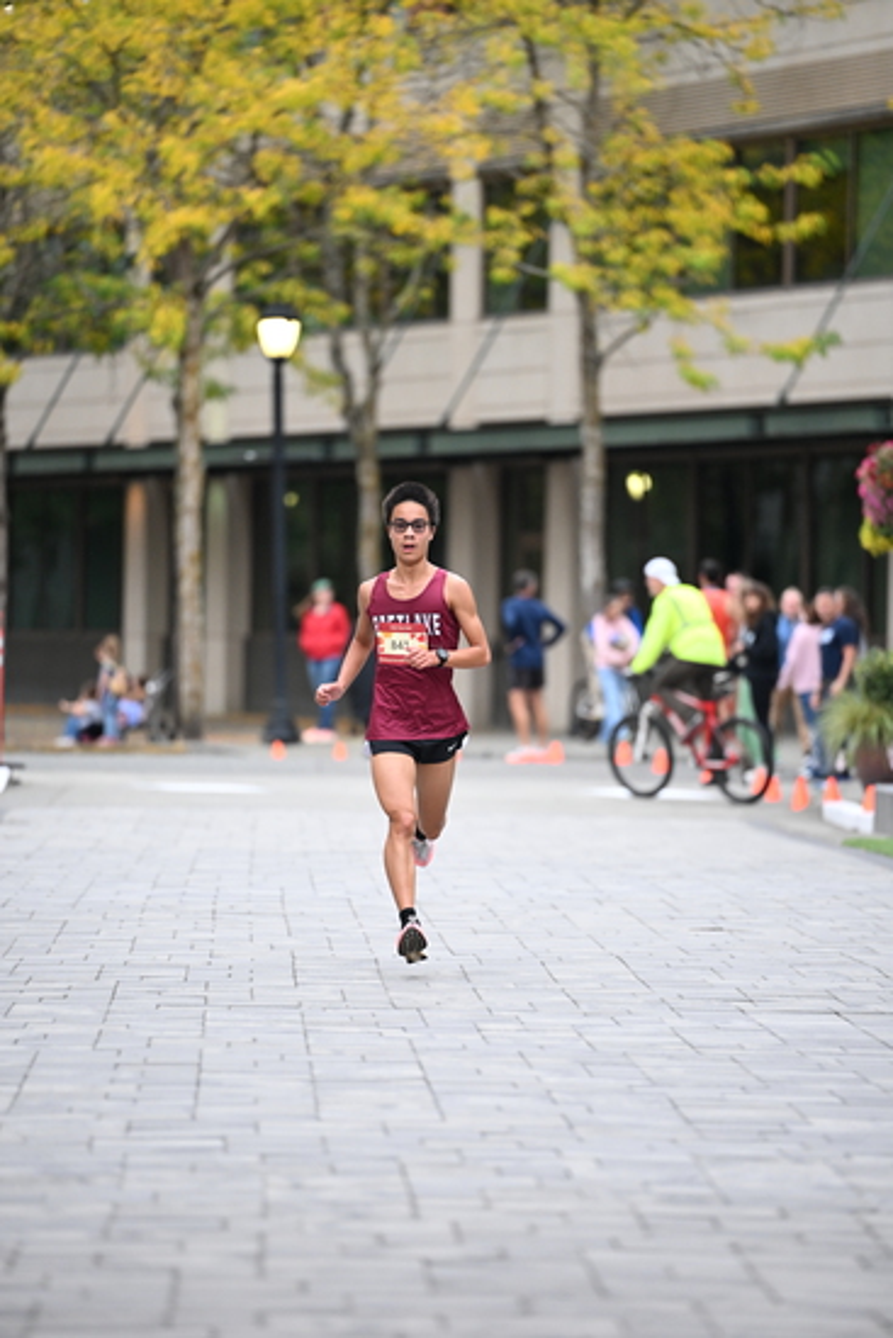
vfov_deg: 10.3
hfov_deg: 6.9
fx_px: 7436
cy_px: 669
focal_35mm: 200
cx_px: 446
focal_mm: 200
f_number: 2.8
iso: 1600
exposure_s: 1/800
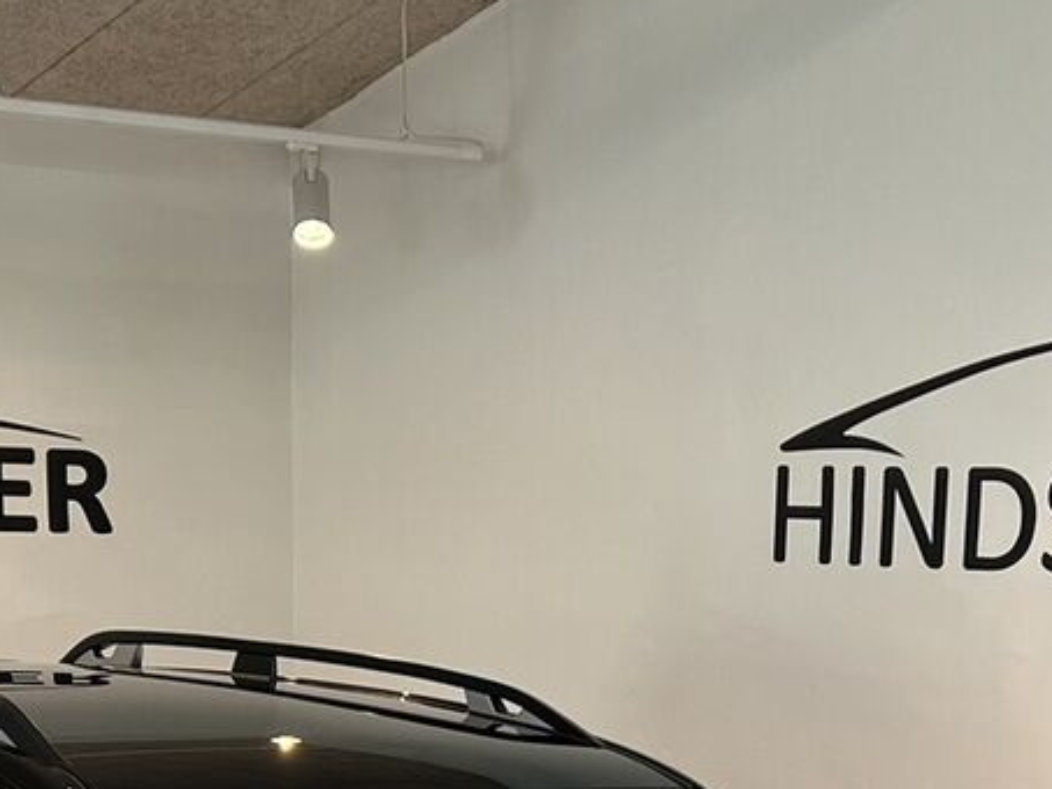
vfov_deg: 14.0
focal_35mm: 98
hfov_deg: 20.0
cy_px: 1242
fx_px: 2979
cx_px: 559
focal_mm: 5.7
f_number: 1.5
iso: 50
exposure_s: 1/138
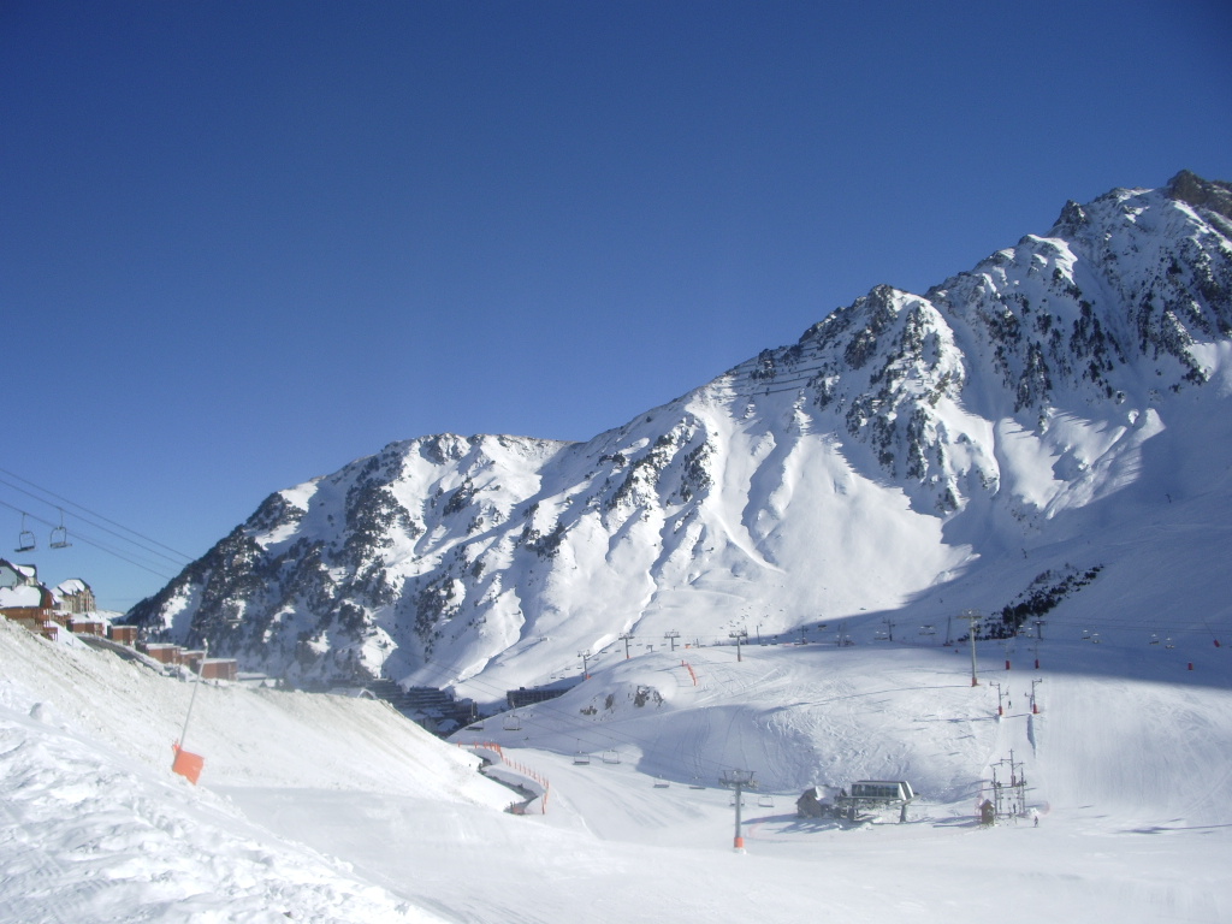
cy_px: 462
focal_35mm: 35
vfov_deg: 40.7
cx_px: 616
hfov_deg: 52.6
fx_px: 1246
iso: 50
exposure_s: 1/800
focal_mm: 5.8
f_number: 4.3
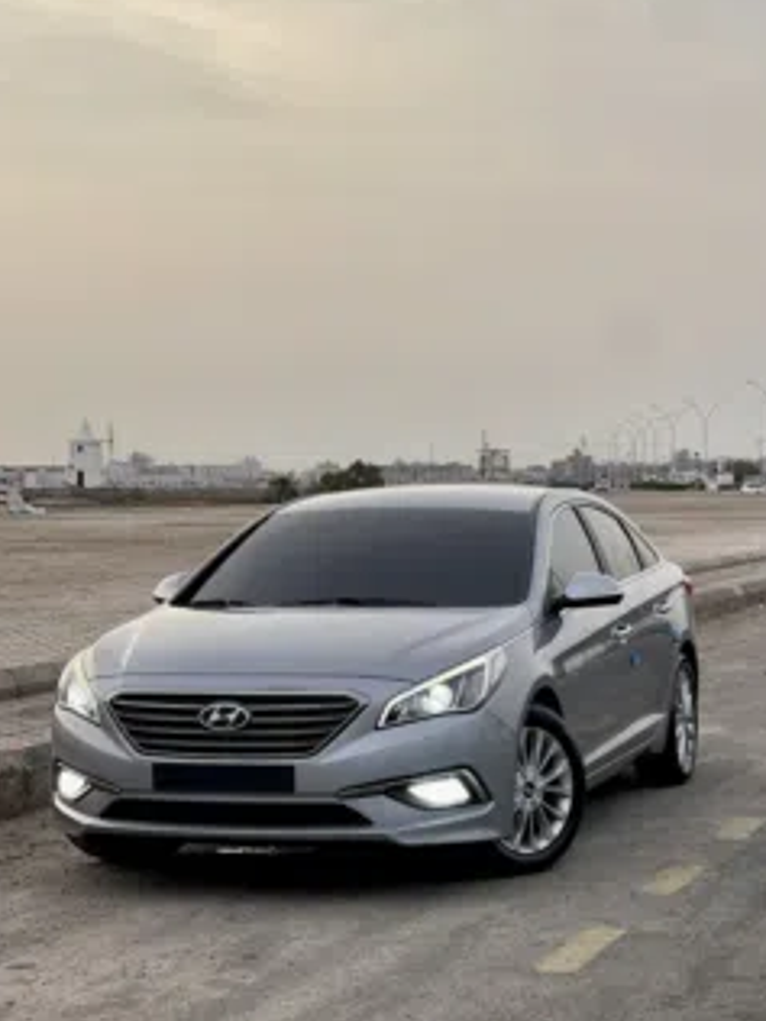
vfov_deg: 24.1
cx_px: 417
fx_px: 2390
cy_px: 611
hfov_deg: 18.2
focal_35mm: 81
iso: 40
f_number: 2.2
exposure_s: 1/121
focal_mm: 7.5
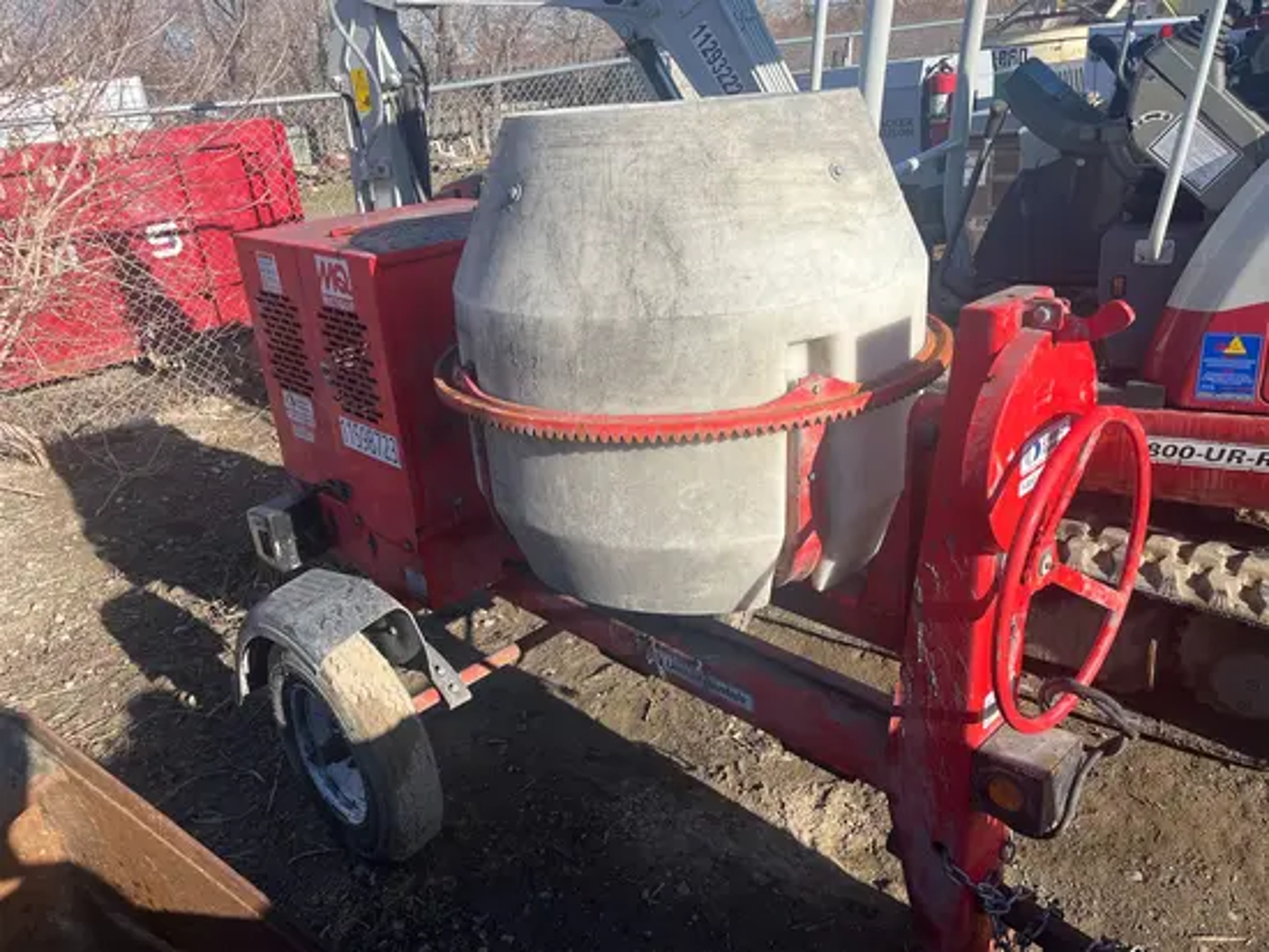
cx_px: 634
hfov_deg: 67.3
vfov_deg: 53.1
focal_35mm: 26
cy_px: 476
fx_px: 954
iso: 50
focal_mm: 5.1
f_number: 1.6
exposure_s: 1/2137
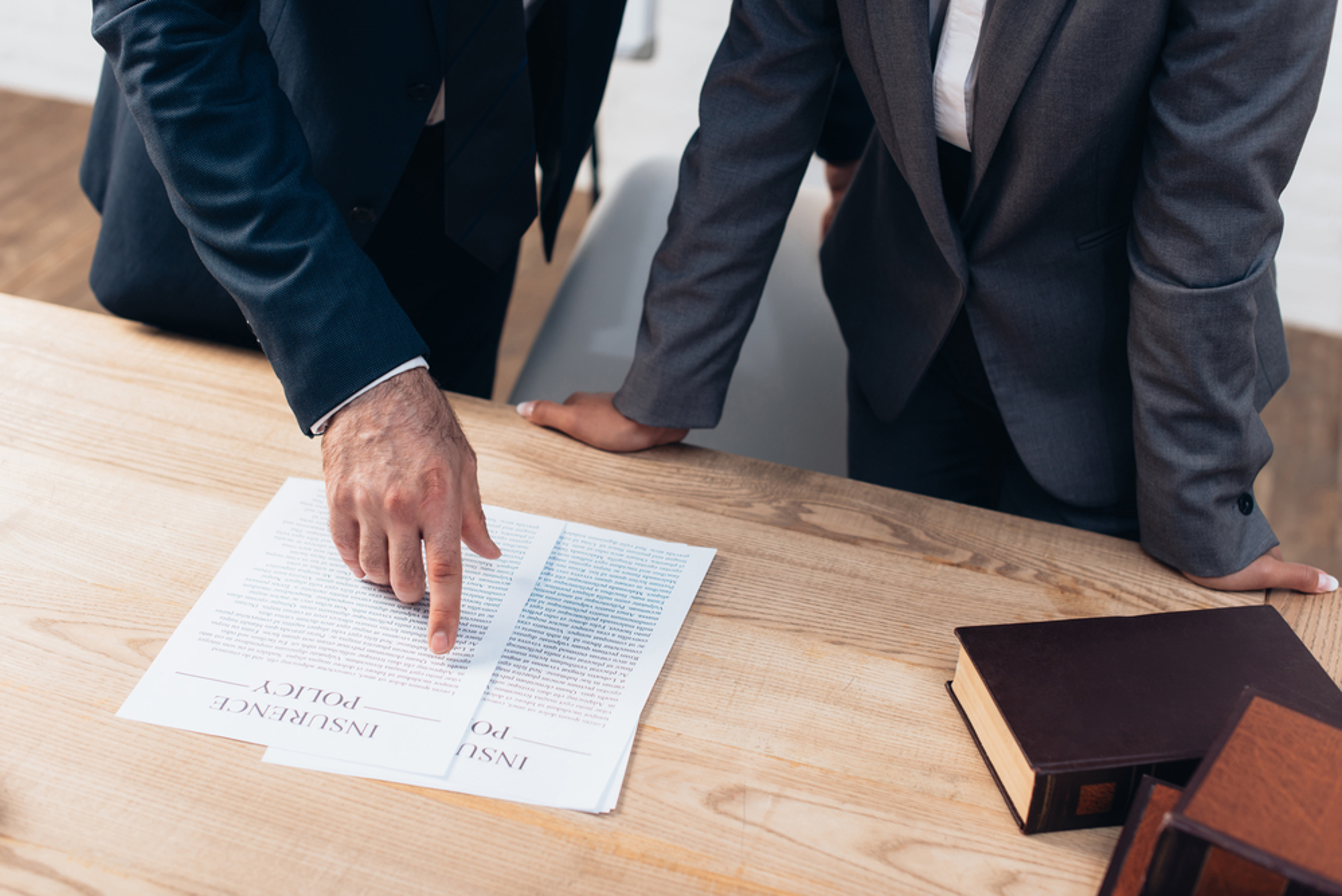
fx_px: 1865
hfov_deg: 39.6
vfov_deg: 27.0
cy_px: 448
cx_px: 671
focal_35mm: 50
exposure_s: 1/200
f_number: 3.5
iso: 125
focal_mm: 50
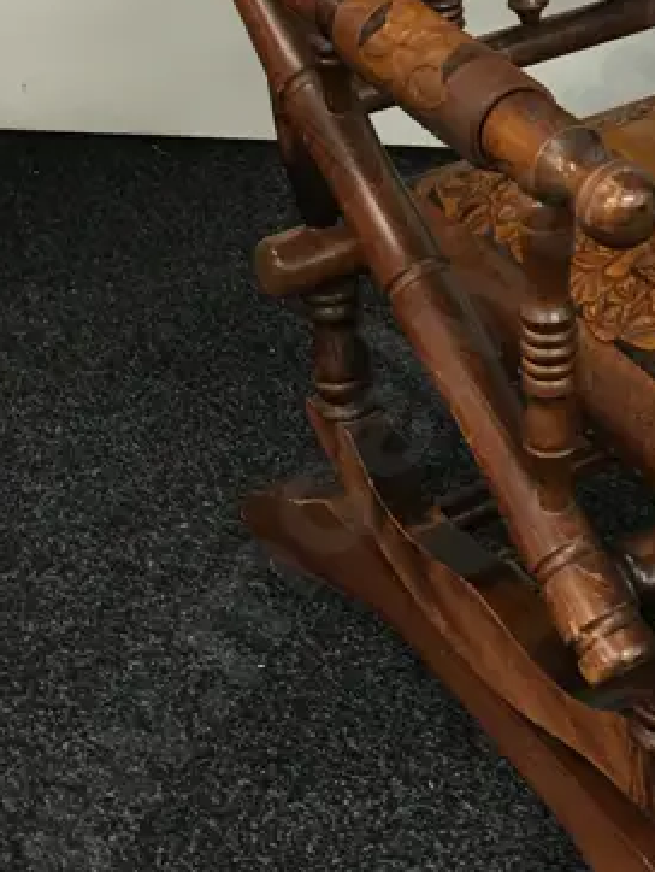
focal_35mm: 82
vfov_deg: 23.0
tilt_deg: -26.7
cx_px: 672
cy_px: 43
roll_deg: -2.6
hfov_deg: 17.5
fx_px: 2066
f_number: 2.2
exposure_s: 1/17
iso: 50
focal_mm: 4.15
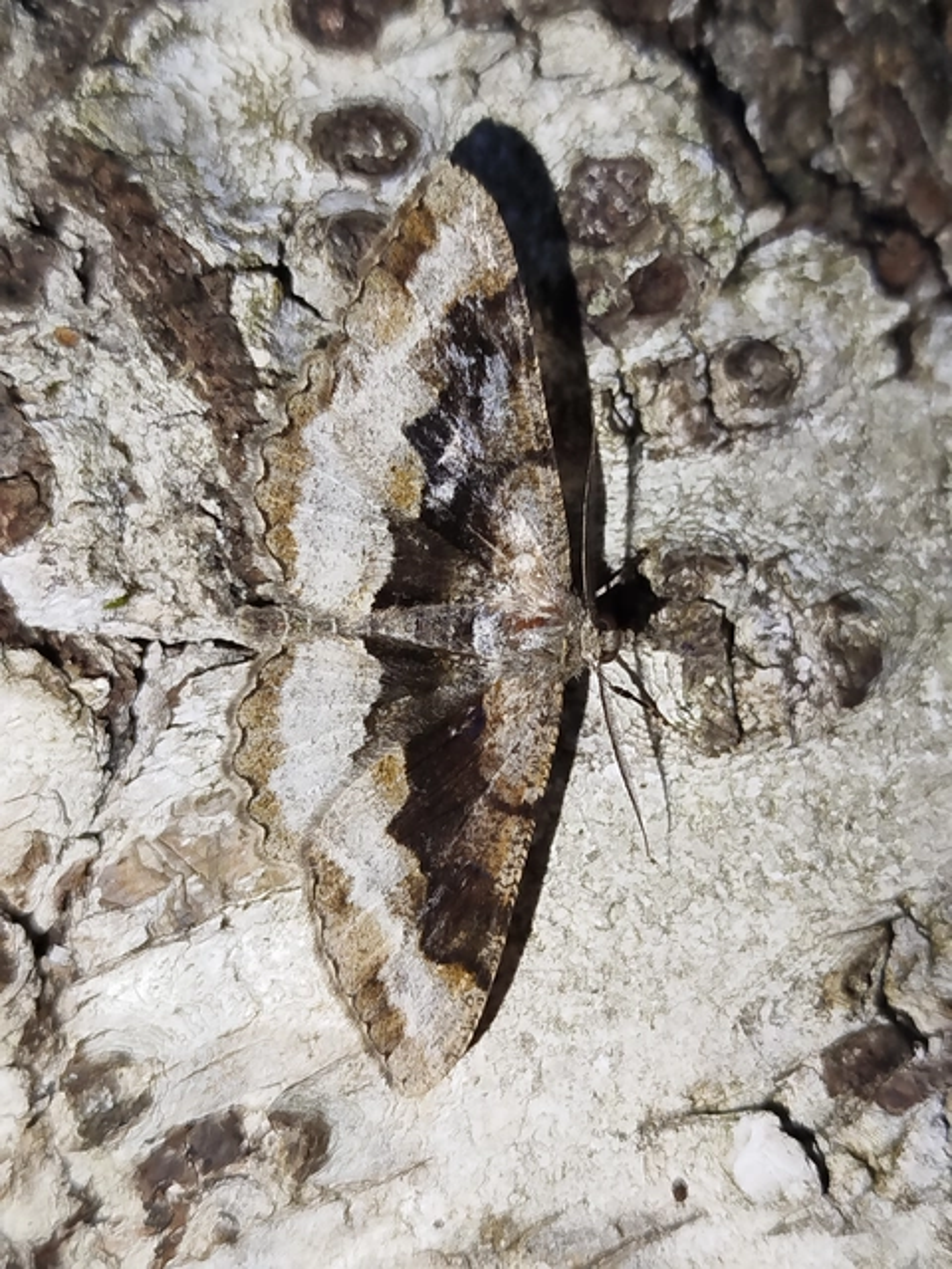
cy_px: 634
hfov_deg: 29.1
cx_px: 476
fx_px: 1833
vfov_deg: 38.2
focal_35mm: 50
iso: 100
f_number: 1.7
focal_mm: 5.31
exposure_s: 1/50
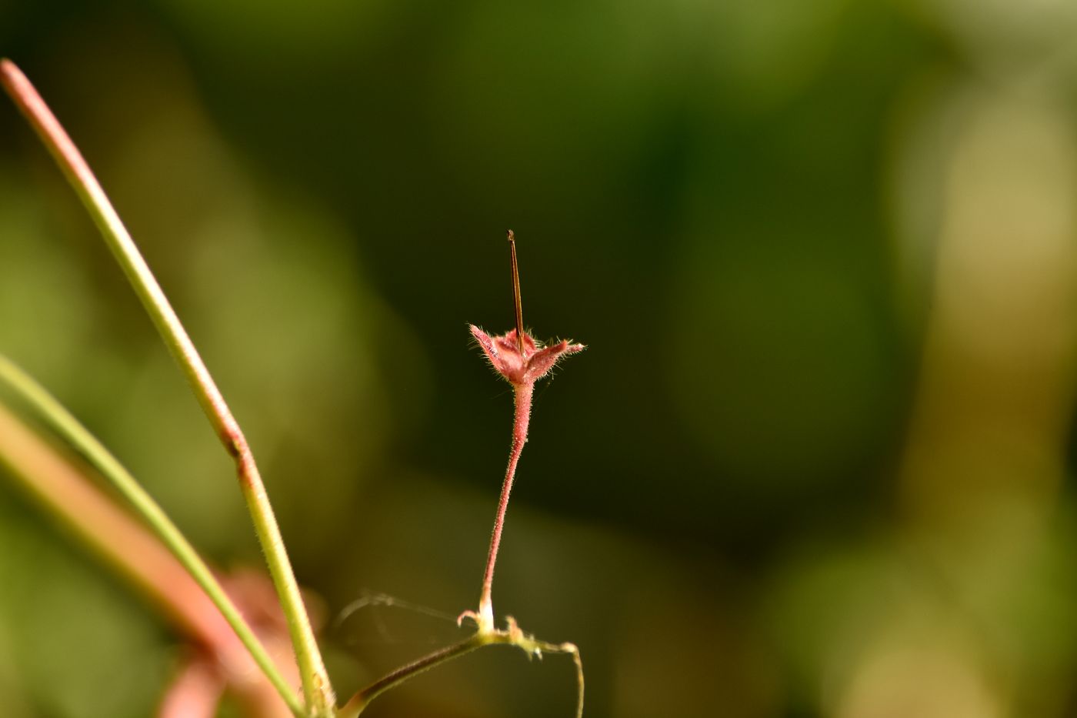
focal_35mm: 330
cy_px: 359
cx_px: 538
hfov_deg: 6.2
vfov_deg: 4.2
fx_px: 9871
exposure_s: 1/640
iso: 250
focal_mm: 220
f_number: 6.3
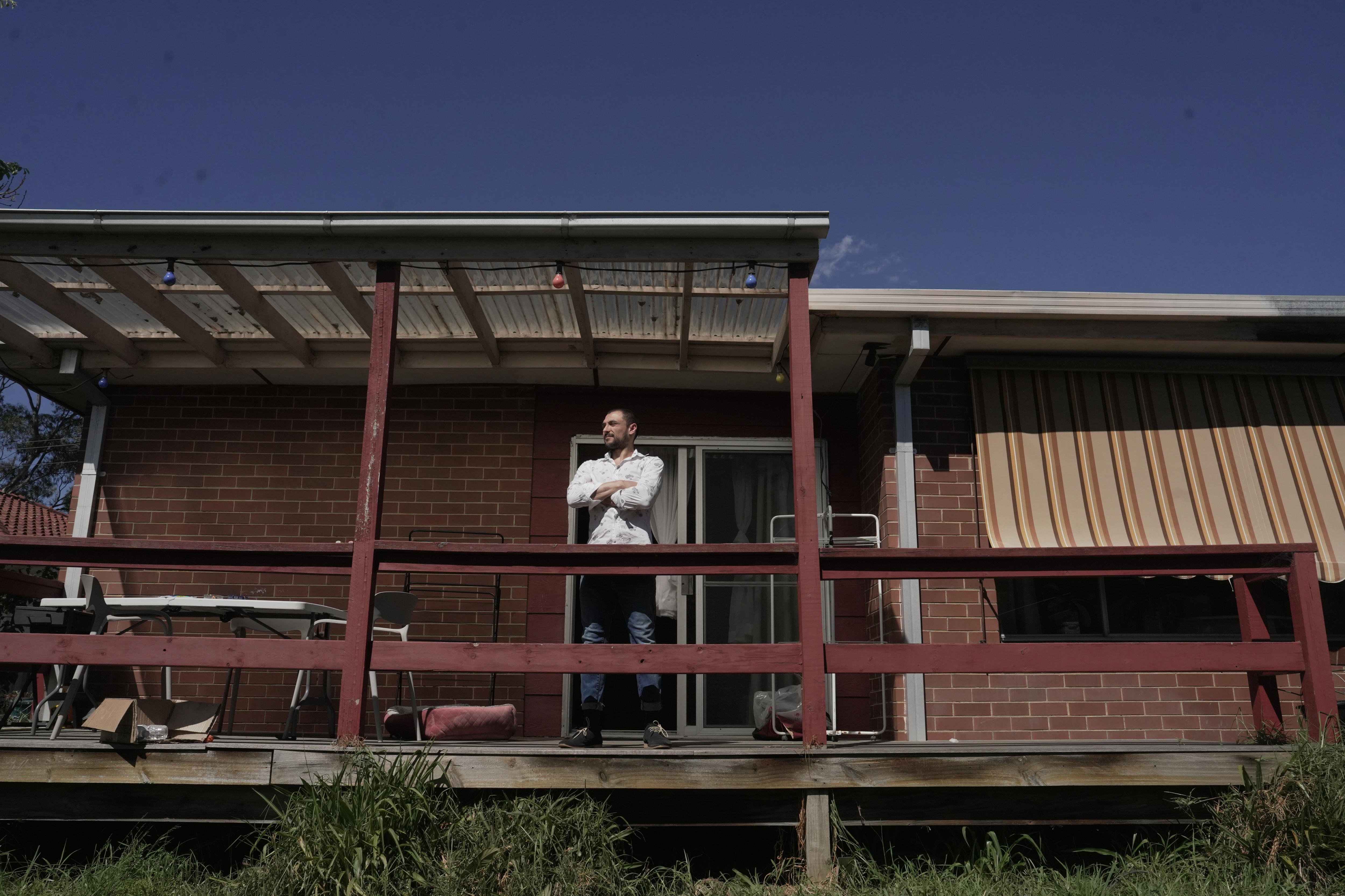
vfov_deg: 46.4
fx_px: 1046
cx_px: 672
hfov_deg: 65.5
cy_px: 448
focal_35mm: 28
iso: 1250
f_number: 10
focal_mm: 28
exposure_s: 1/5000
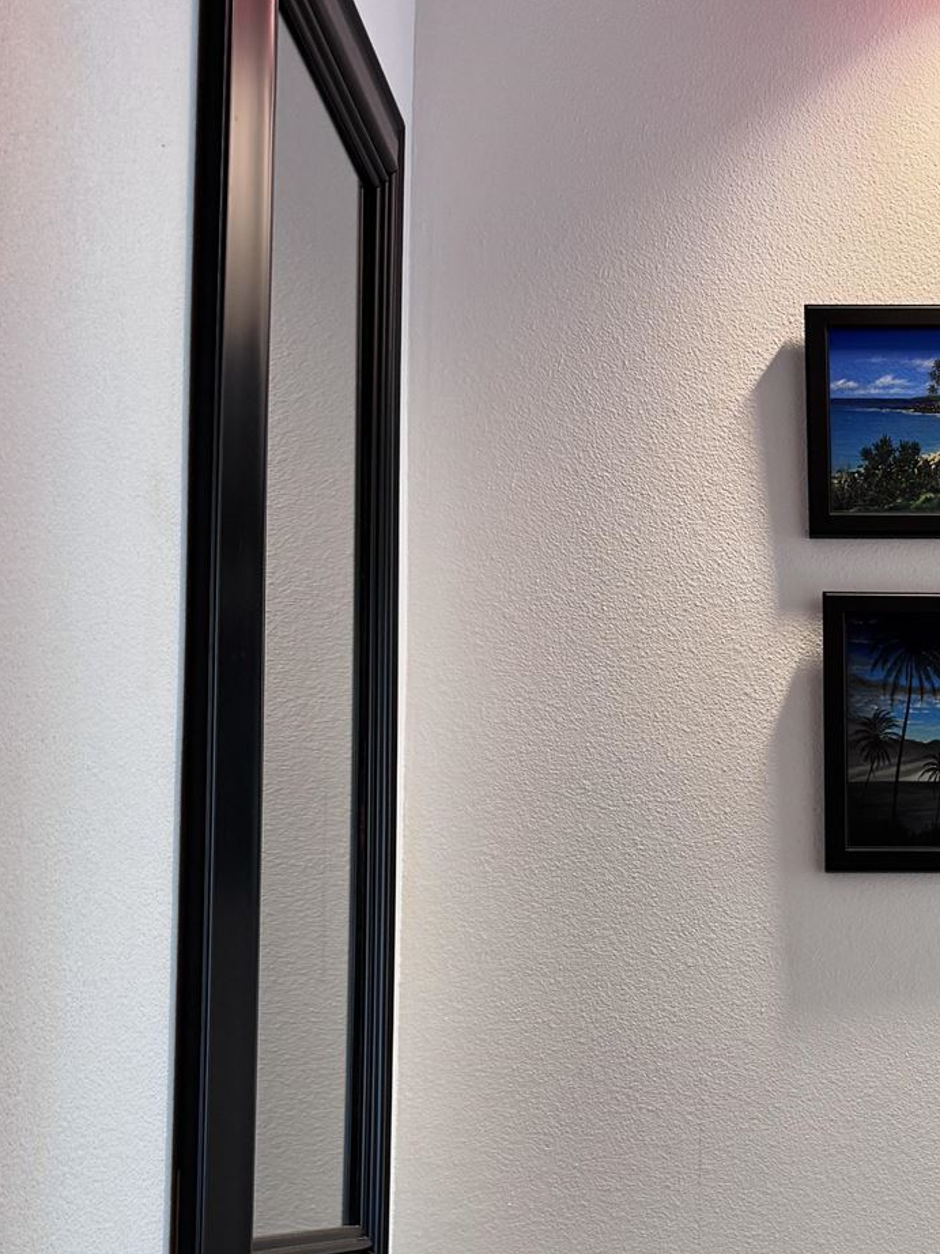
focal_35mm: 60
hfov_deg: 23.2
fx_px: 2173
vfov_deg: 31.5
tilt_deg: +4.4
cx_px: 986
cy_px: 981
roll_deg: +0.4
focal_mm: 6.76
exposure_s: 1/60
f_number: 1.78
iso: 125
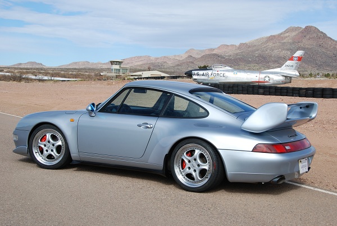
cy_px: 113
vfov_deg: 25.8
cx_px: 168
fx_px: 492
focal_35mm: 52
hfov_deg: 37.8
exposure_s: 1/250
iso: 100
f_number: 8
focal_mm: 35
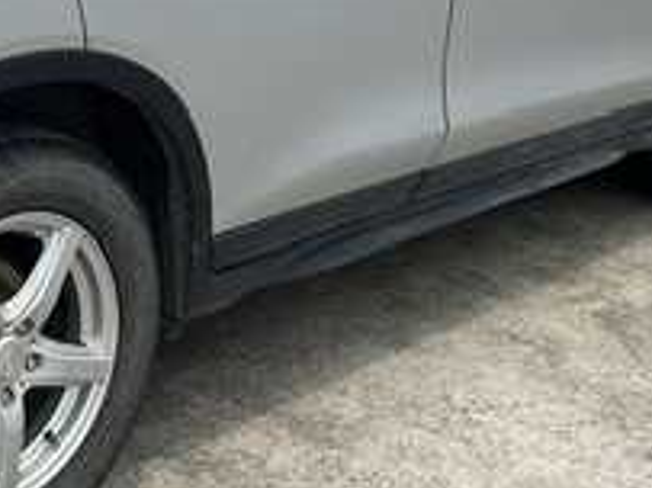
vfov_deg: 17.5
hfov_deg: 22.5
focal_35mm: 82
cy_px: -16
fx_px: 1544
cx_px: -67
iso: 50
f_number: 1.6
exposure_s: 1/3413
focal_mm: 5.1
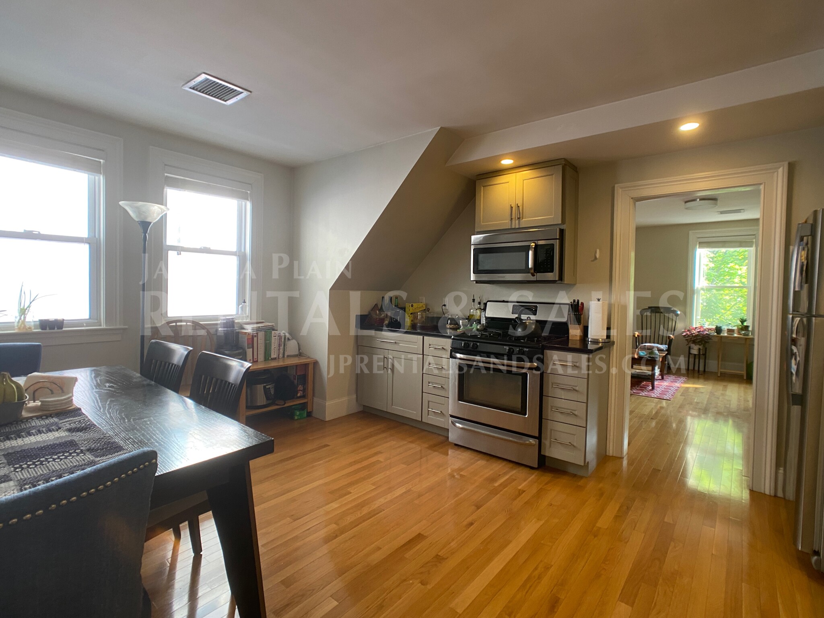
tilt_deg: -0.9
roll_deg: -0.7
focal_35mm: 26
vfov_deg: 53.1
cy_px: 309
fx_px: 619
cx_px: 412
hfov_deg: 67.3
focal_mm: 4.25
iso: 125
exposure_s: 1/60
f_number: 1.8
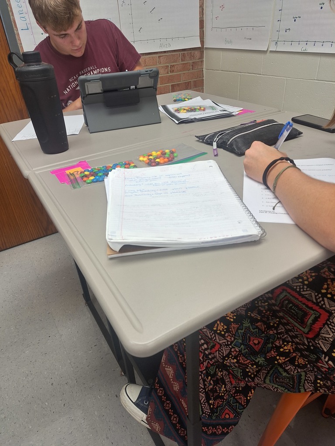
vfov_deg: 73.9
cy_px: 223
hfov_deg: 58.9
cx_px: 168
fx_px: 297
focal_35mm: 23
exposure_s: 1/60
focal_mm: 5.54
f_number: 1.8
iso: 50
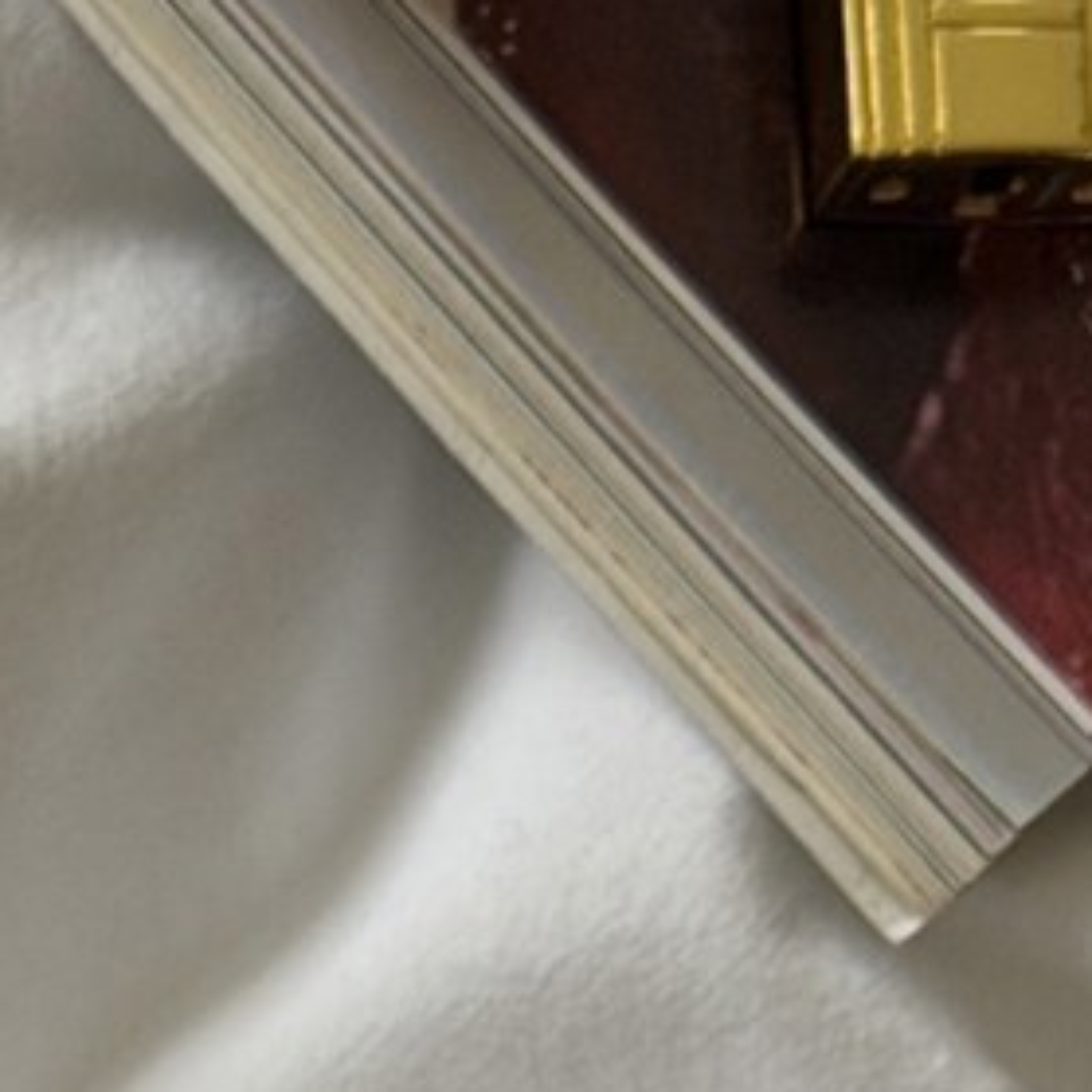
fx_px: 10850
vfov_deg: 5.3
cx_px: -834
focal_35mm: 304
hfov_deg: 5.7
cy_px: 3652
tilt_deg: -81.1
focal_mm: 6.76
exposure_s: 1/60
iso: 160
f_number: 1.78
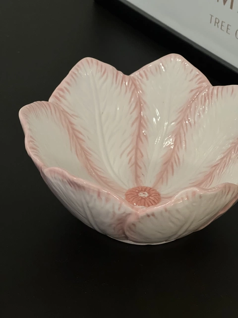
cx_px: 119
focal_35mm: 77
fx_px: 706
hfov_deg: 19.1
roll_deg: -2.2
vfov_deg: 25.3
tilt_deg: -35.2
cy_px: 159
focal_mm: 9
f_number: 2.8
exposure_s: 1/33
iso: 400
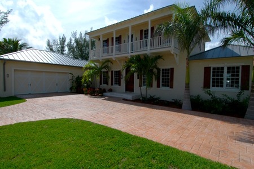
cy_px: 84
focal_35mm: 18
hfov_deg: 90.0
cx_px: 127
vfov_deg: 67.4
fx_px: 127
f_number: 10
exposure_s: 1/500
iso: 200
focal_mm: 12
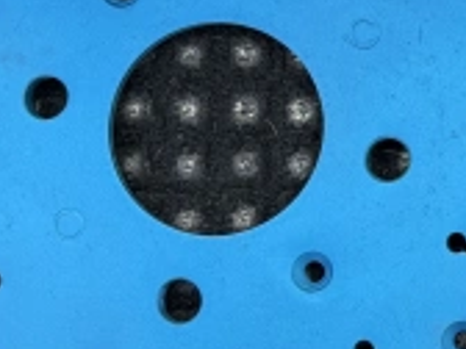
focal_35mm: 124
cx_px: 632
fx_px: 1669
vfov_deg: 11.9
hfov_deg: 15.1
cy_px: 66
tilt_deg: -83.8
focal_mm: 5.96
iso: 50
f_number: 1.6
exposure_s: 1/239
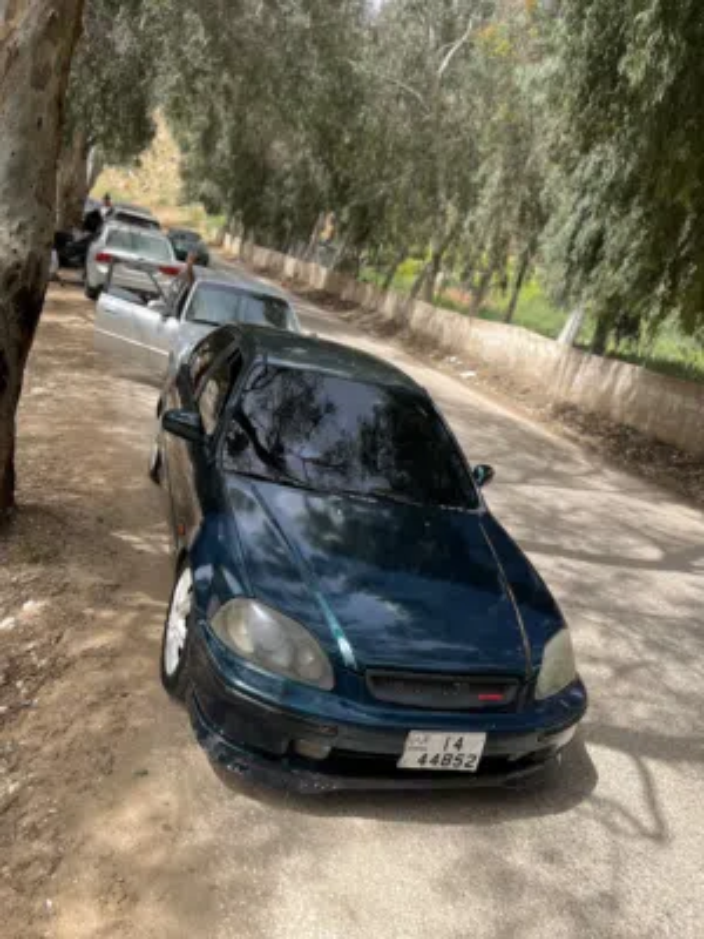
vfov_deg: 67.3
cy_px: 470
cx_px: 352
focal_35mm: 26
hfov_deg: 53.1
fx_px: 705
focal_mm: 5.7
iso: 50
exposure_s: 1/1326
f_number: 1.5
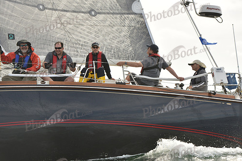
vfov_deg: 8.8
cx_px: 118
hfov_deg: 13.2
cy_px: 87
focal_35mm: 156
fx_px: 1049
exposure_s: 1/1250
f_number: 6.3
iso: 320
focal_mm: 135
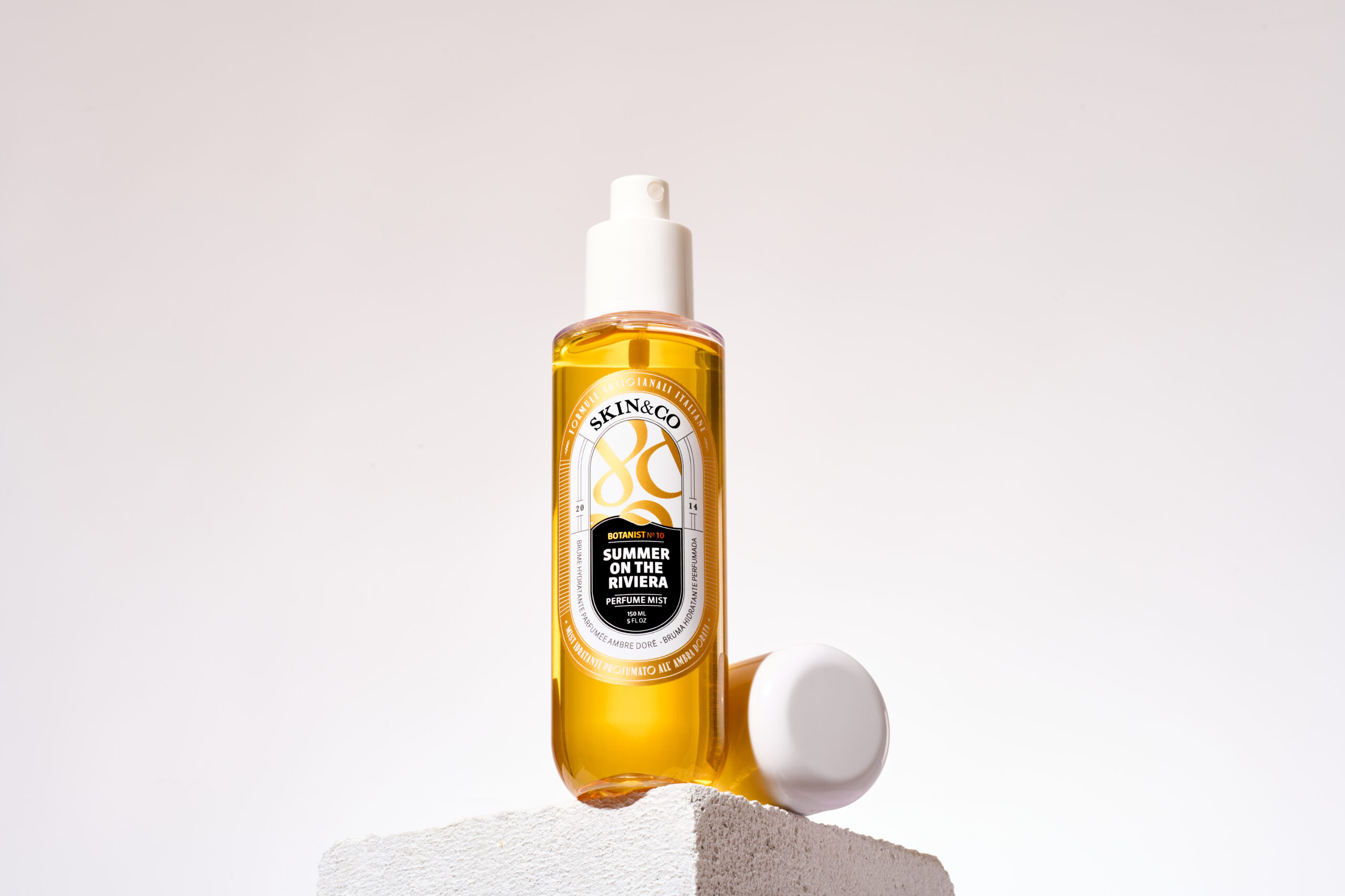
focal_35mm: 105
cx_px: 672
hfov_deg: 19.5
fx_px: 3923
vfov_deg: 13.0
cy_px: 448
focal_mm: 105
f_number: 18
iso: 80
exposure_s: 1/160
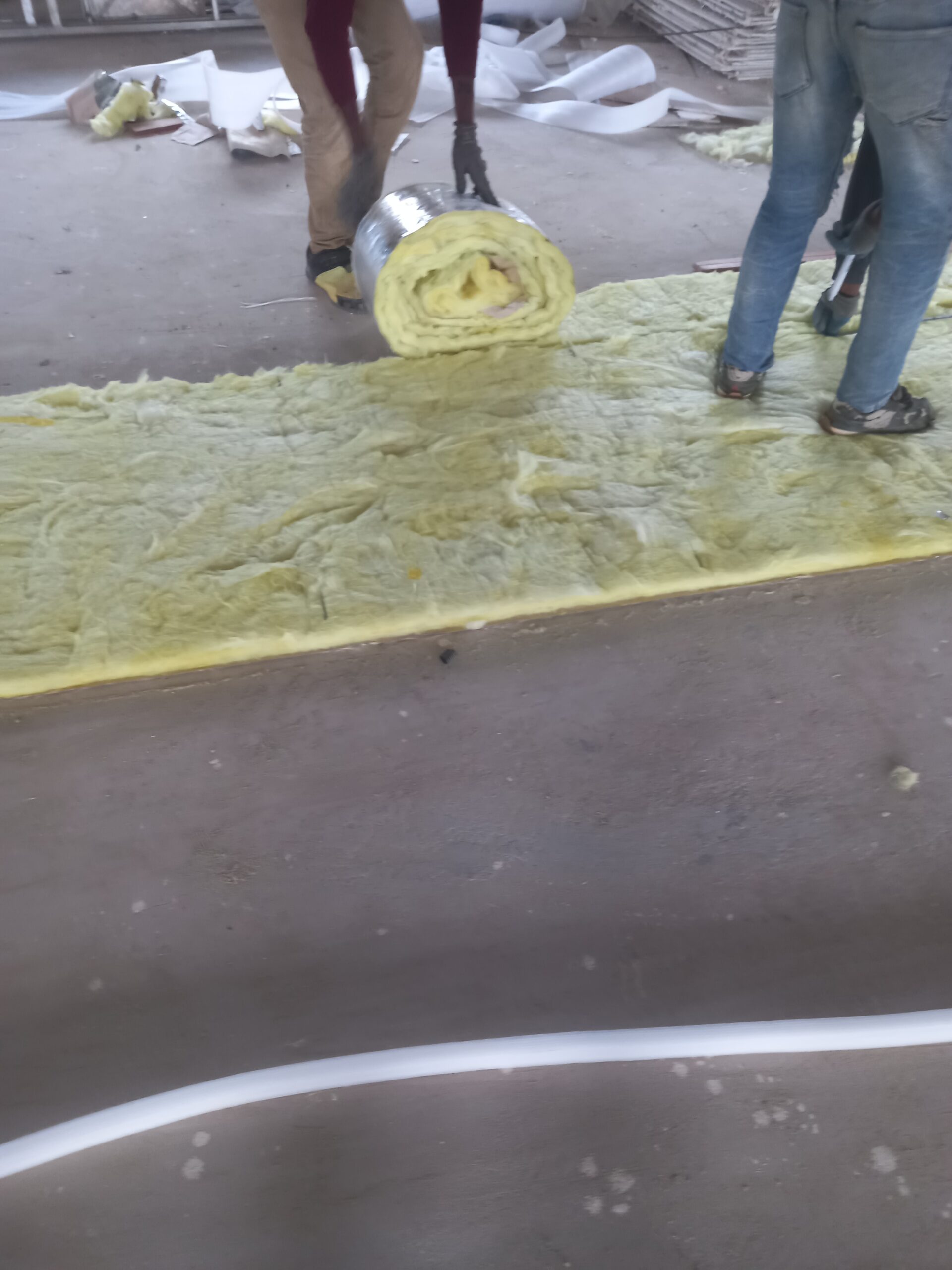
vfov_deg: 69.4
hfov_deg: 54.9
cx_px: 476
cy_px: 635
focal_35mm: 25
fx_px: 917
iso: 200
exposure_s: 1/50
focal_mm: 4.6
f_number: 2
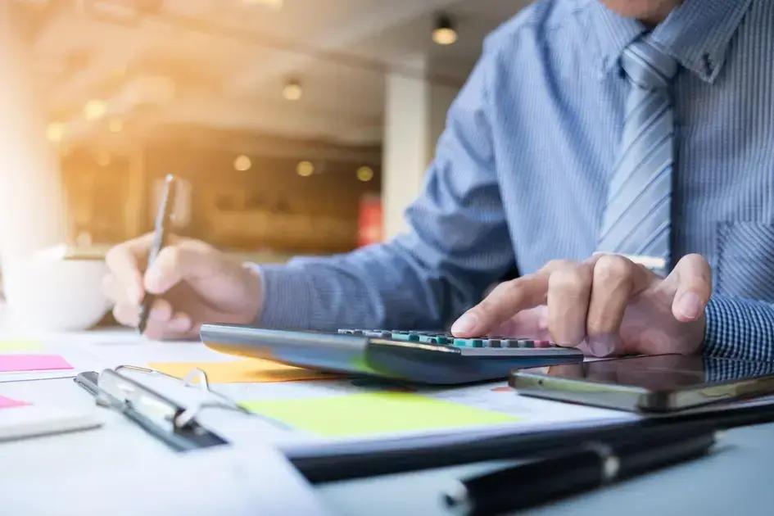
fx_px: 752
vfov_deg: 37.9
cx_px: 387
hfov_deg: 54.4
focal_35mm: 35
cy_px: 258
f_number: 3.2
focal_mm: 23.3
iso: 500
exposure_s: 1/80
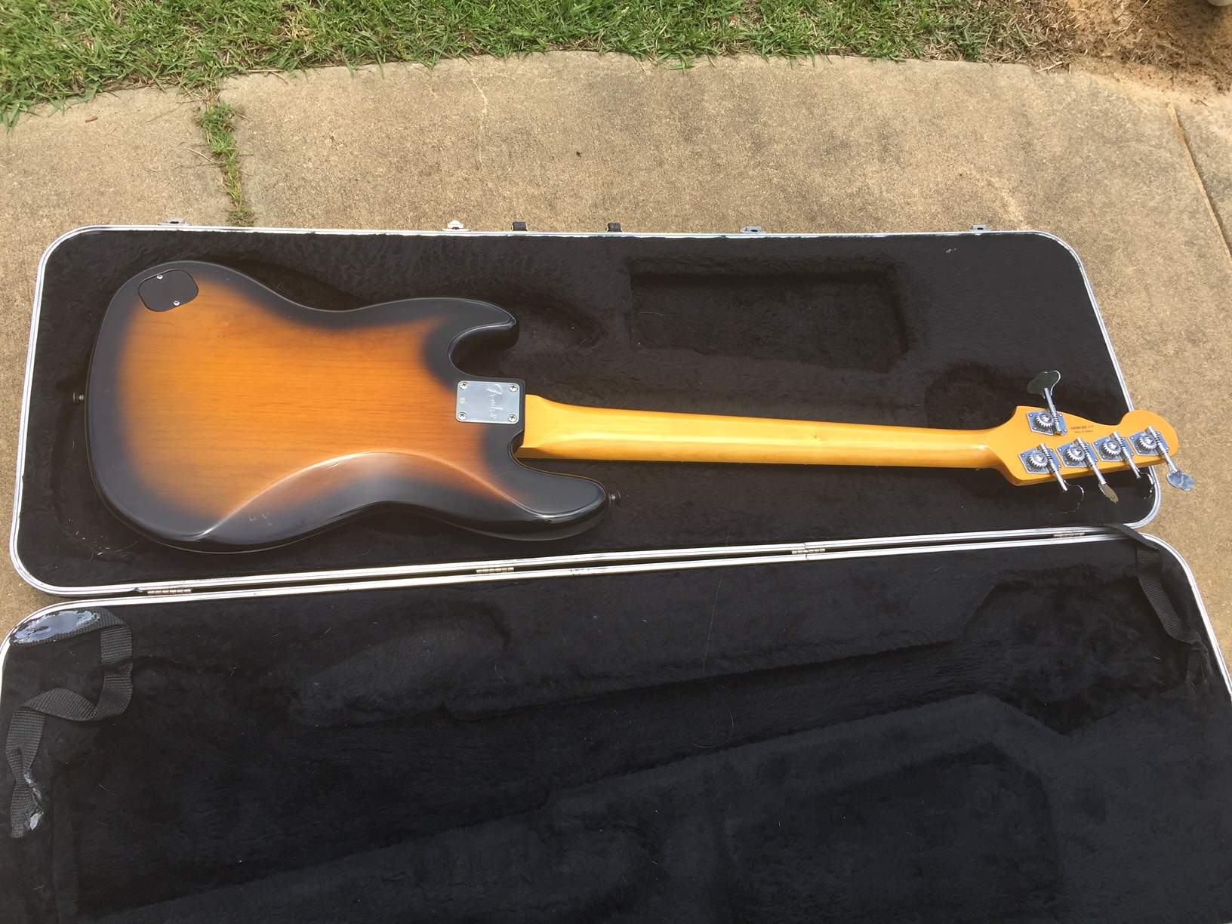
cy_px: 462
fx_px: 1032
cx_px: 616
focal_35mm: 29
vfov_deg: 48.2
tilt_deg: -64.2
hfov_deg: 61.7
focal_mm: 4.15
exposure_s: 1/670
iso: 32
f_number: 2.2
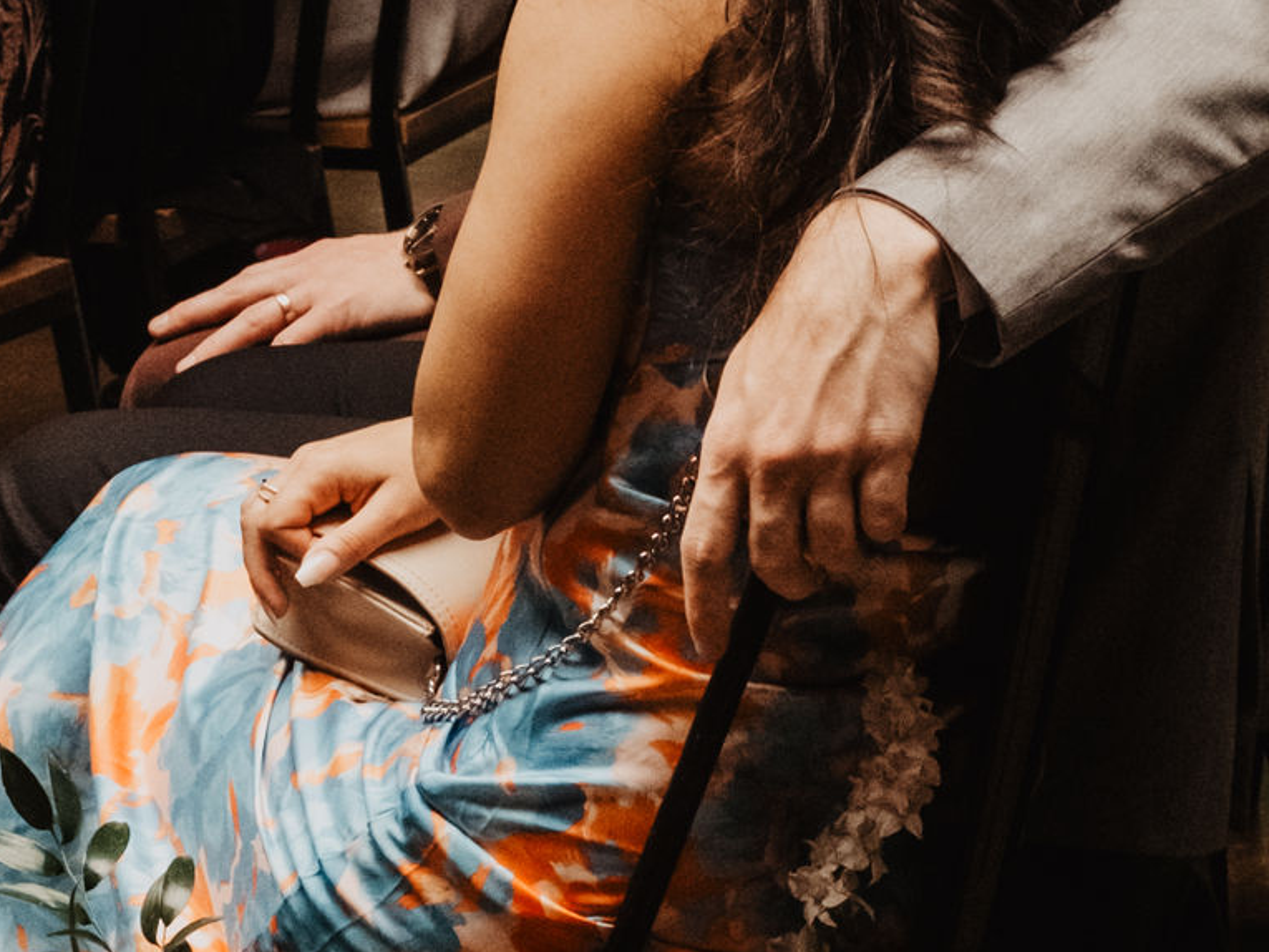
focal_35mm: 190
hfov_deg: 10.4
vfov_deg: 7.8
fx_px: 6966
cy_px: 398
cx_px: 765
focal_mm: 28.3
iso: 1600
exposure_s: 1/250
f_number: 5.6
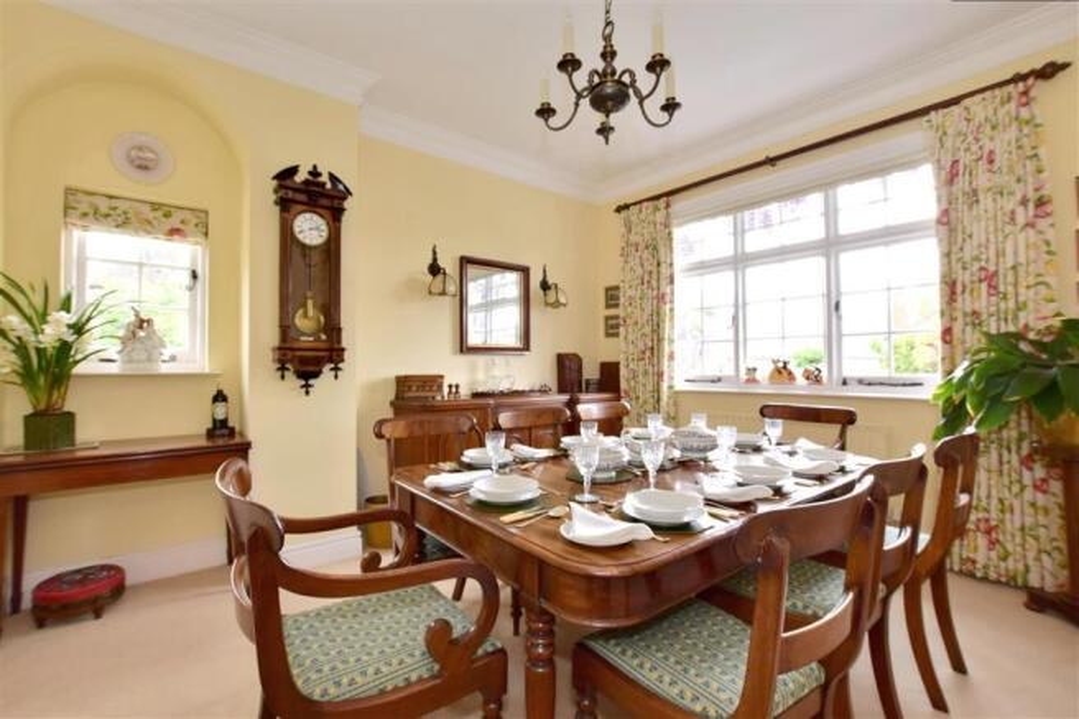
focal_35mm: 15
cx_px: 540
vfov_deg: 77.3
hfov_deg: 100.4
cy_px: 360
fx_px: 449
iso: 400
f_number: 11
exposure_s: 1/40
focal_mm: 10
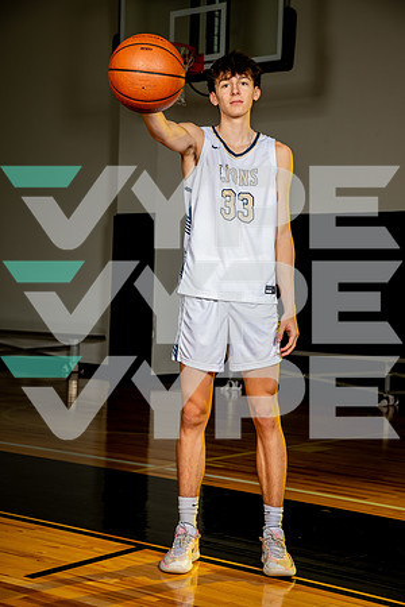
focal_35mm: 68
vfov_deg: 29.7
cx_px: 202
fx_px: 1147
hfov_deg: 20.0
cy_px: 304
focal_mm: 68
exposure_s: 1/200
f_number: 6.3
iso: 100
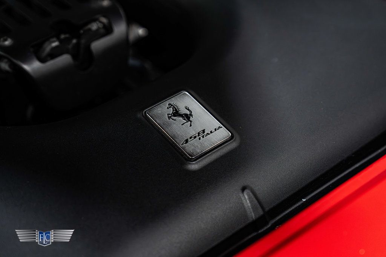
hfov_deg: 28.8
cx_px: 193
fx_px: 751
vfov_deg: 19.5
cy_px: 128
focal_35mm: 70
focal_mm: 70
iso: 1600
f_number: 4
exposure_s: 1/50
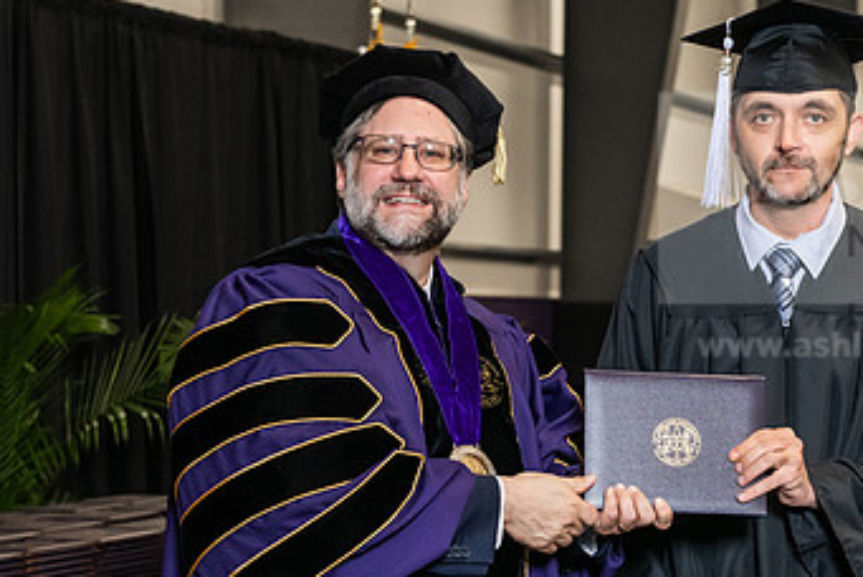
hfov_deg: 19.9
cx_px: 582
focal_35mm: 102
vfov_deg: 13.4
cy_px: 399
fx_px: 2447
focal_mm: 60
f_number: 5
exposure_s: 1/200
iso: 2500
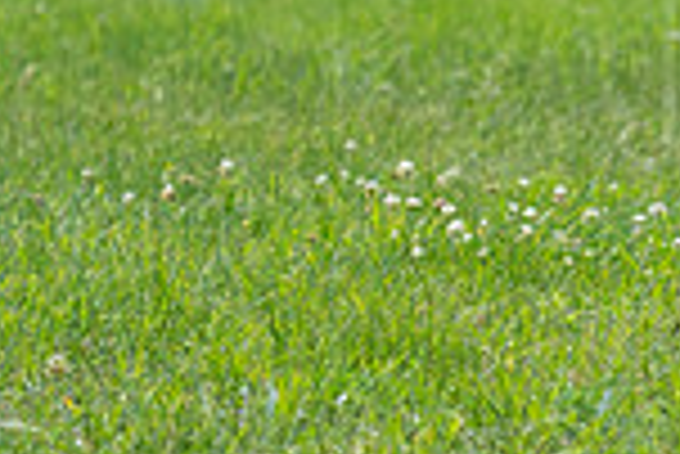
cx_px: 1094
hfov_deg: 2.7
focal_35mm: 767
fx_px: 14501
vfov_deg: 1.8
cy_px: 92
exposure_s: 1/4000
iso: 1250
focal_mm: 200
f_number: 5.6
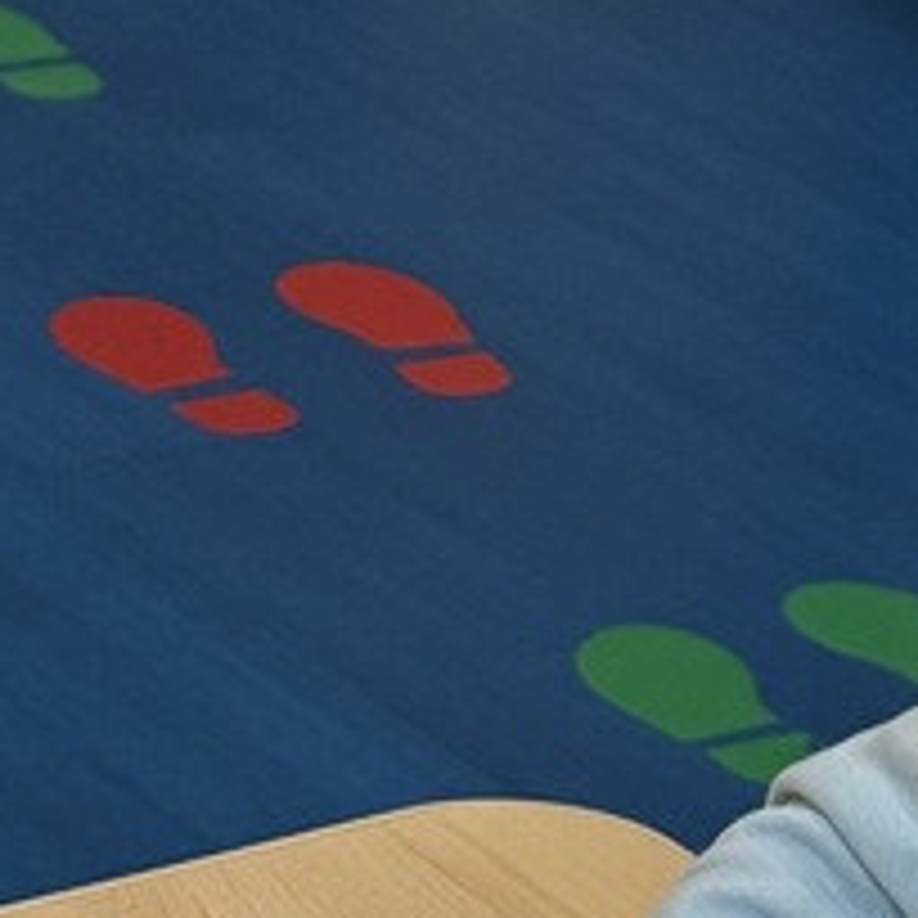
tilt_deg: -31.3
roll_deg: -3.2
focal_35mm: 213
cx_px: 1022
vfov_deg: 7.9
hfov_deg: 8.2
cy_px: 1742
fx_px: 6391
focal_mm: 6.76
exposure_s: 1/120
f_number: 1.78
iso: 100
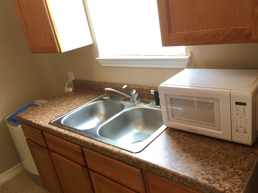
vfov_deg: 48.2
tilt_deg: -21.7
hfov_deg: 61.7
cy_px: 96
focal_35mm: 29
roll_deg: +10.7
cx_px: 129
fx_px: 216
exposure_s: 1/30
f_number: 2.2
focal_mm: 4.15
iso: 50
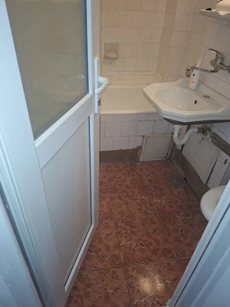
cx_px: 115
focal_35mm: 23
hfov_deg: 58.9
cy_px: 154
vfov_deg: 73.9
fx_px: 204
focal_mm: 5.54
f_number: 1.8
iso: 200
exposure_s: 1/50
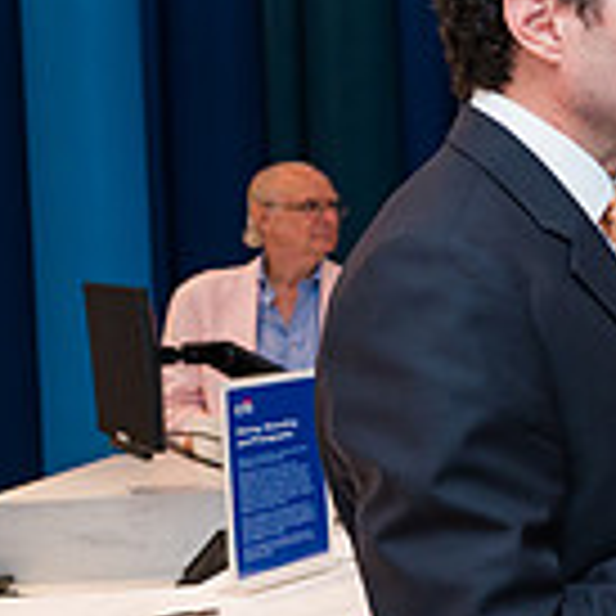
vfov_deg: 18.7
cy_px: 319
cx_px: 1286
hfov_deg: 14.8
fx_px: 1872
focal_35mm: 93
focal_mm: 25.5
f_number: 3.5
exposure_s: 1/200
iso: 640
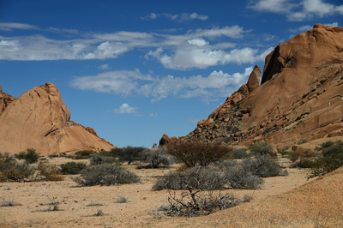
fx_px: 704
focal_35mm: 74
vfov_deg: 18.4
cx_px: 172
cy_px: 114
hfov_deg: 27.4
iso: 100
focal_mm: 74
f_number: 7.1
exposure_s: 1/400
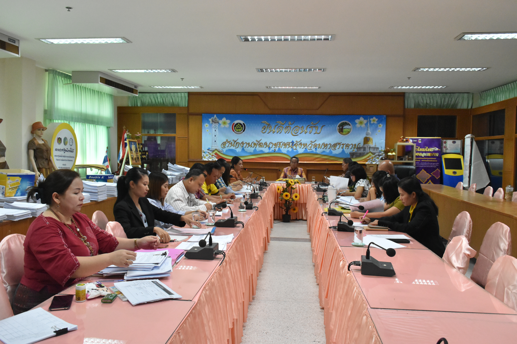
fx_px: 431
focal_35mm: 30
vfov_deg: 43.6
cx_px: 258
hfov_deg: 61.9
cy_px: 172
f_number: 7.1
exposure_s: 1/160
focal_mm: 20
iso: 2500
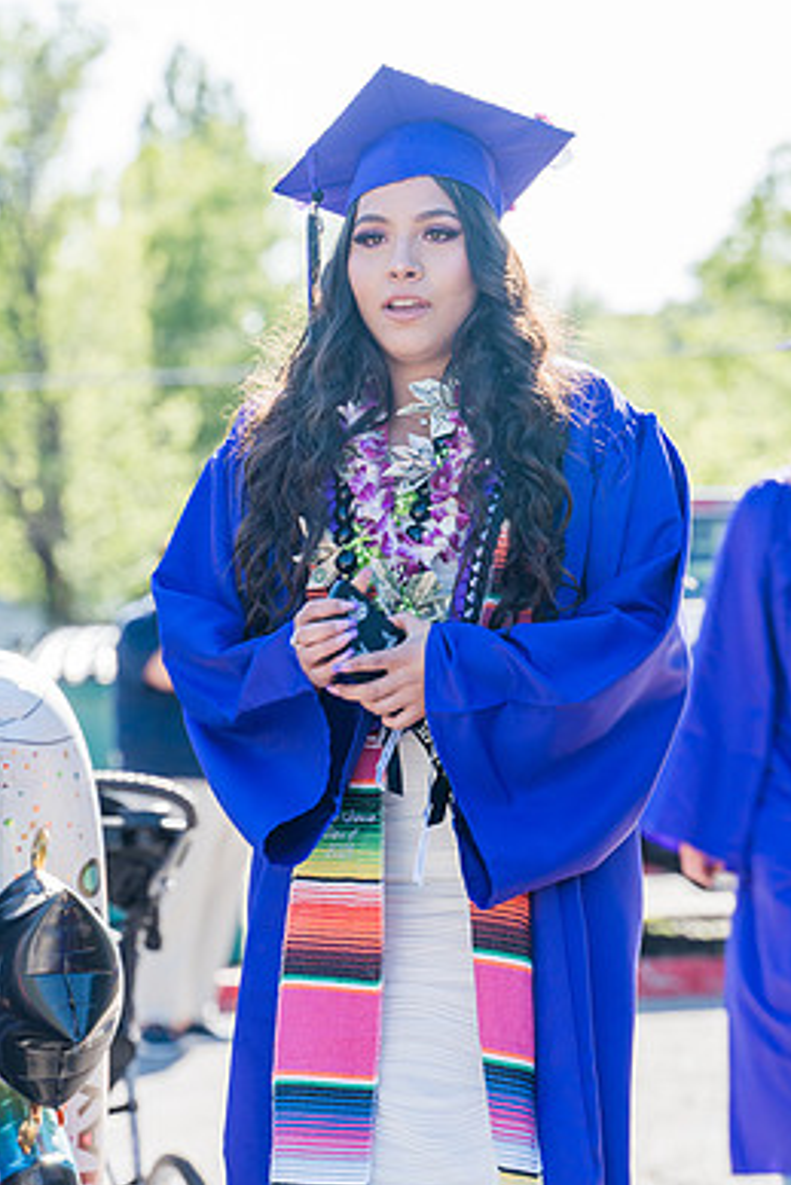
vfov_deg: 8.9
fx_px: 7639
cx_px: 403
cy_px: 629
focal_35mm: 232
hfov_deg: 5.9
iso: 400
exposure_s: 1/160
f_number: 8
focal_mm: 200
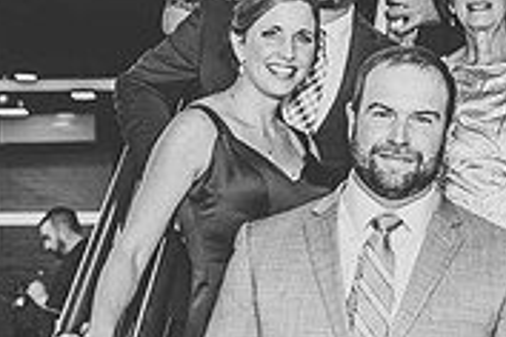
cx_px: 486
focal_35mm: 118
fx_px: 1658
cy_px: 121
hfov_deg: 17.0
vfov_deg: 11.6
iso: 1250
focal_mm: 36
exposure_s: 1/60
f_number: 3.2
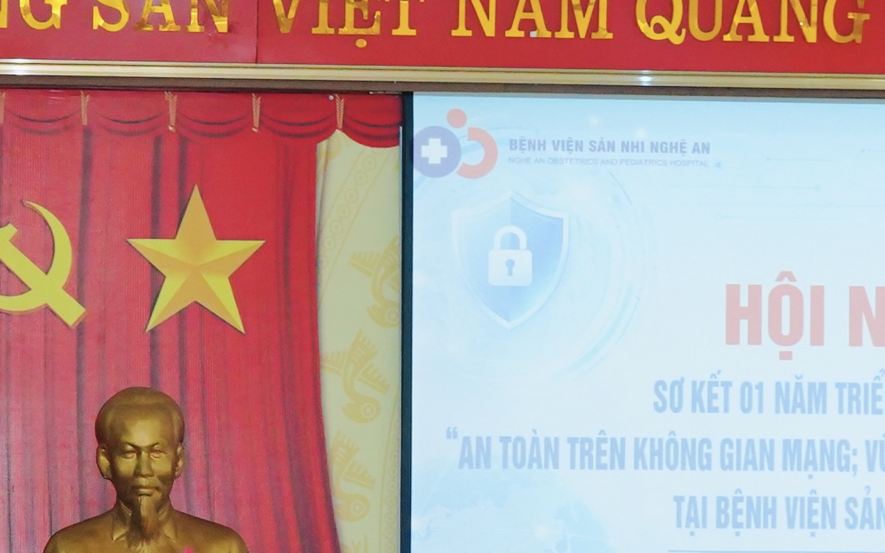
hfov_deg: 11.6
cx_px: 251
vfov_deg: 7.2
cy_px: 529
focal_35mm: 181
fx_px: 4365
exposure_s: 1/80
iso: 2500
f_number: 5.6
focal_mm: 45
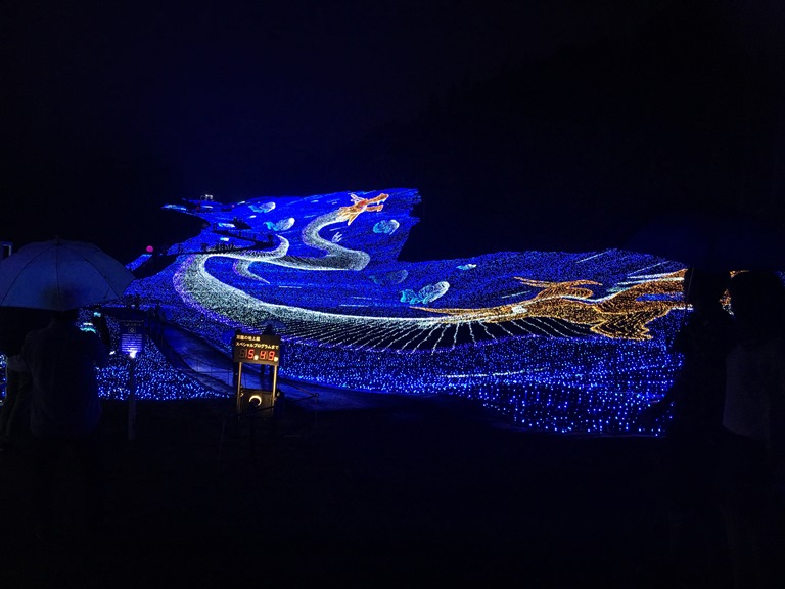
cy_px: 294
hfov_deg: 61.7
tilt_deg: +1.2
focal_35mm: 29
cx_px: 392
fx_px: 658
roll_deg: -4.7
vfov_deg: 48.2
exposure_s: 1/30
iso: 125
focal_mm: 4.15
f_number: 2.2
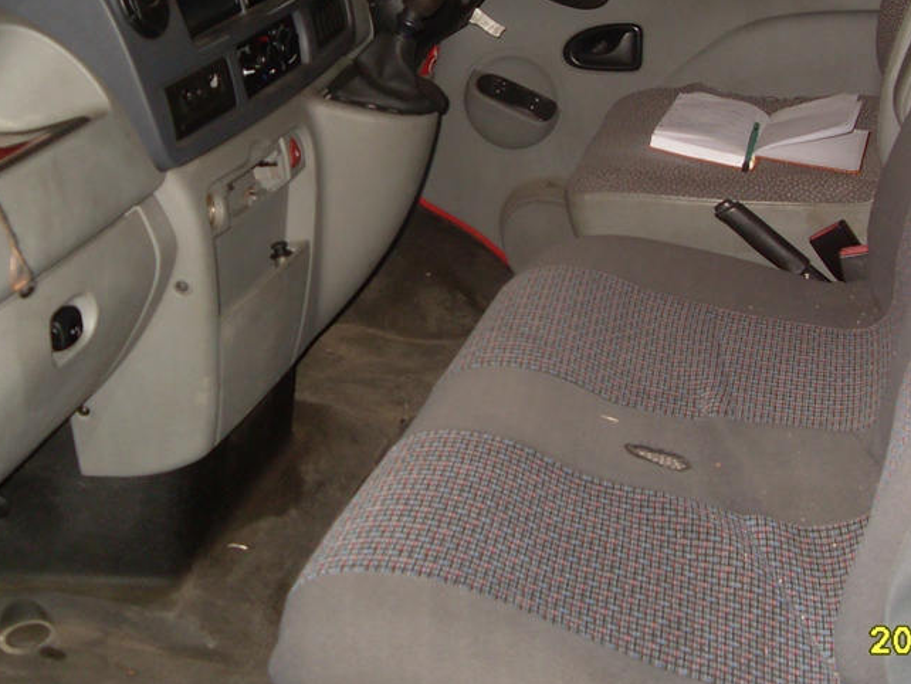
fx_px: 1553
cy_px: 202
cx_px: 551
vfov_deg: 24.6
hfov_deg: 32.6
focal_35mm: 59
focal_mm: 6.3
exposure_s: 1/45
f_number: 2.8
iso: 120
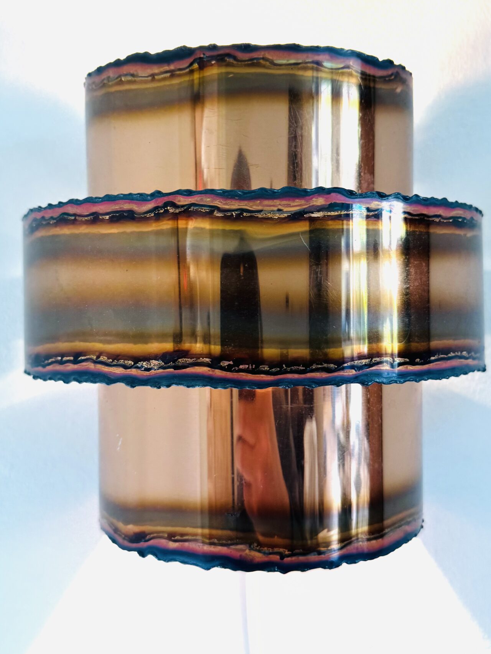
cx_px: 258
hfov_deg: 39.6
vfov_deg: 51.3
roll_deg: +0.1
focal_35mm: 36
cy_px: 298
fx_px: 681
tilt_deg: +4.1
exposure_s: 1/100
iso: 80
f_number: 1.78
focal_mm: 6.76
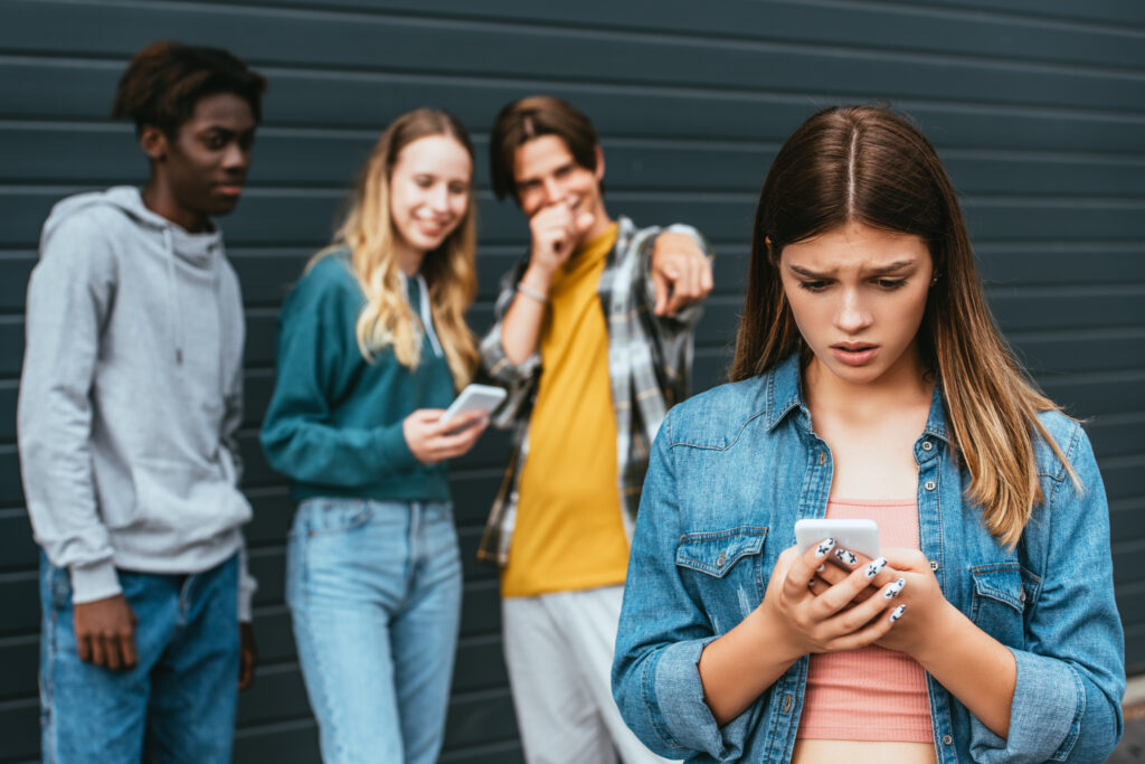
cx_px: 572
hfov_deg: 28.8
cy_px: 382
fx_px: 2227
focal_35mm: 70
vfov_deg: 19.5
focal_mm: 70
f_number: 5
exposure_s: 1/160
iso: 125
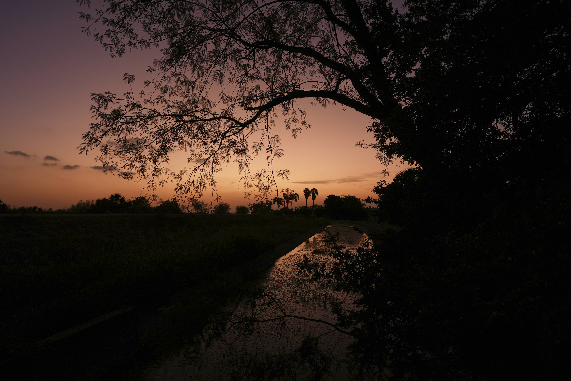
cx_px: 286
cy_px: 190
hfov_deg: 84.0
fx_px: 317
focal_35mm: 20
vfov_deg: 61.9
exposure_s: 1/15
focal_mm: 20
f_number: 8
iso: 160
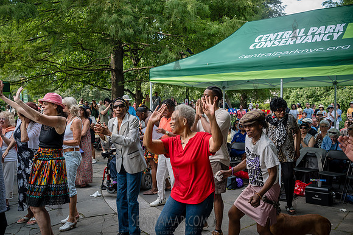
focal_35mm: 35
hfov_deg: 54.5
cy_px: 118
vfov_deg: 37.8
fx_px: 343
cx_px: 176
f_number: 4
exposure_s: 1/800
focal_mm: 35
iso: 640
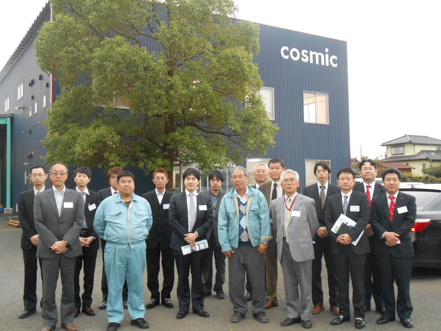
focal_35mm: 38
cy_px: 166
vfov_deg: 37.7
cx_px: 220
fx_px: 484
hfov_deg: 49.0
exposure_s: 1/30
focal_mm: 6.8
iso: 320
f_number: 4.2
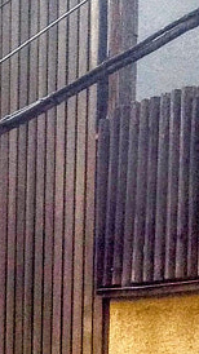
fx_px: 2093
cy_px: 689
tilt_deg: -8.4
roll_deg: +0.0
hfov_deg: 5.4
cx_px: -8
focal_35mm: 223
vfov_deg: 9.1
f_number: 2.4
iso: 50
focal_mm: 4.28
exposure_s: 1/124
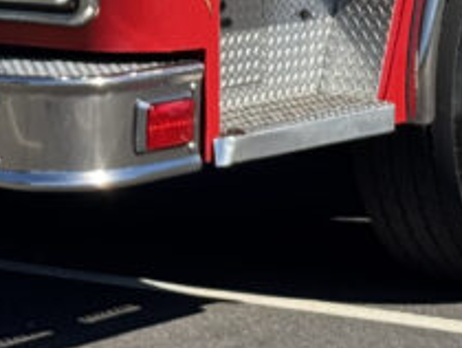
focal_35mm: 234
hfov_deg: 8.4
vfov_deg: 6.2
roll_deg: +1.0
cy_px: -284
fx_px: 3127
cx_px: 348
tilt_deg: -1.0
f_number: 1.78
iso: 64
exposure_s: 1/2959
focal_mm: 6.76
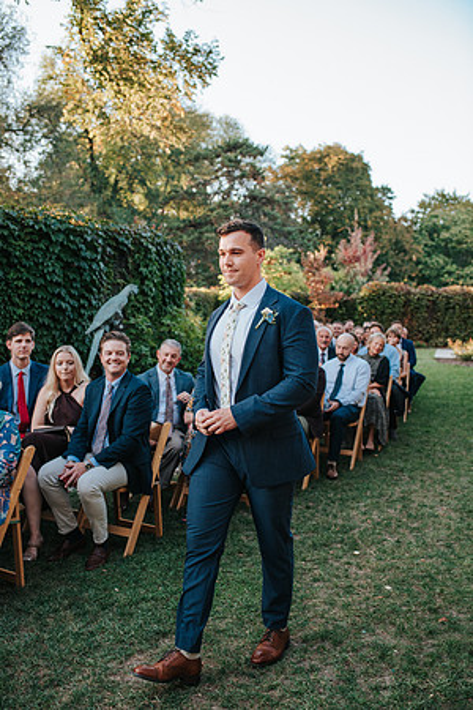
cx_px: 236
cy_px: 355
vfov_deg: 54.4
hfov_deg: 37.9
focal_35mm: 35
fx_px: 690
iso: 1000
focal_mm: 35
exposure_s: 1/1000
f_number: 3.2
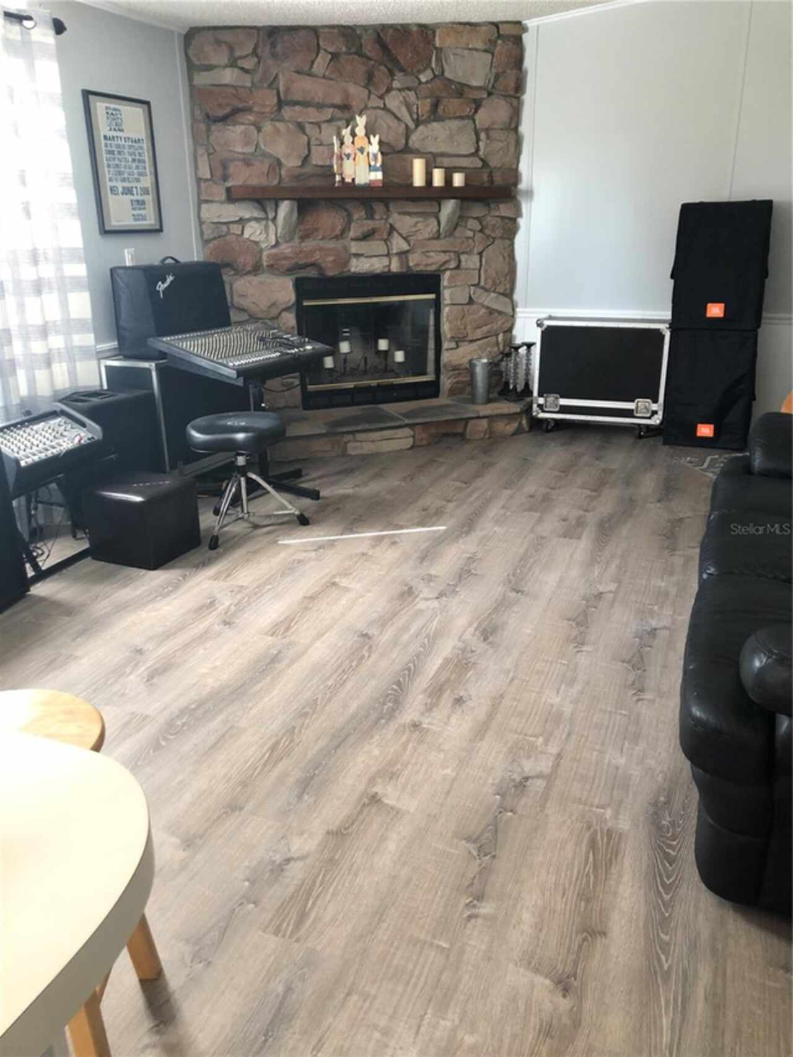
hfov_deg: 49.8
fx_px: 855
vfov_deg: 63.4
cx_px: 396
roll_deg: +0.3
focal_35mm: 28
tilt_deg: -18.8
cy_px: 528
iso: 40
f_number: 1.8
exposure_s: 1/15
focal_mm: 3.99
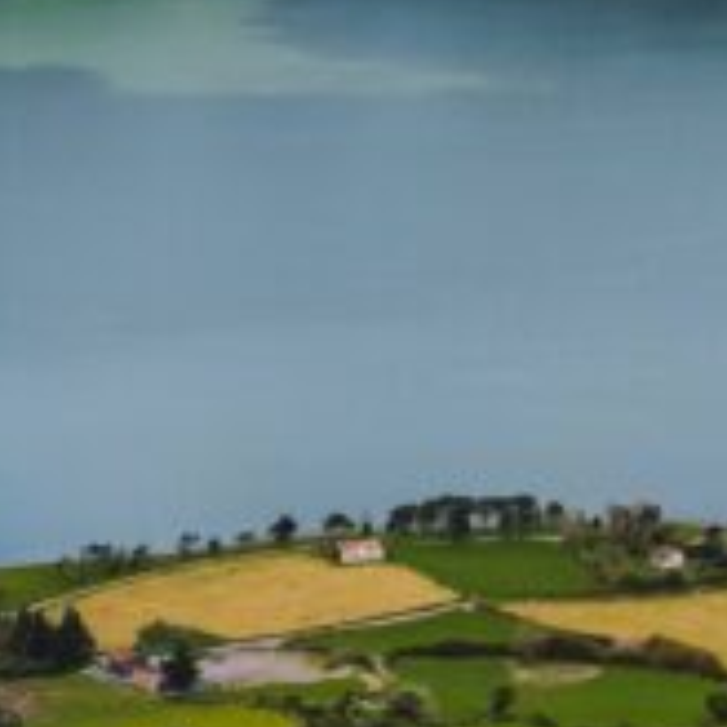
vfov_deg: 14.8
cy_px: 528
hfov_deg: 14.7
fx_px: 2780
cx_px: 62
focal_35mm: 117
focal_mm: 8.38
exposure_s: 1/320
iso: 100
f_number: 2.8
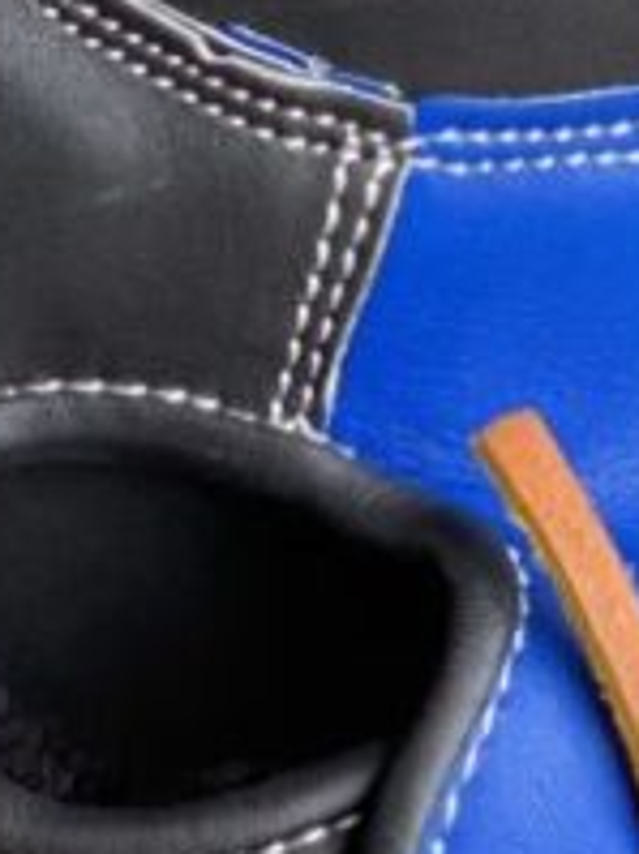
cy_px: 47
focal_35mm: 268
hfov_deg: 5.5
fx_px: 6603
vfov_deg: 7.4
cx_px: 283
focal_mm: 6
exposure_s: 1/122
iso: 100
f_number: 2
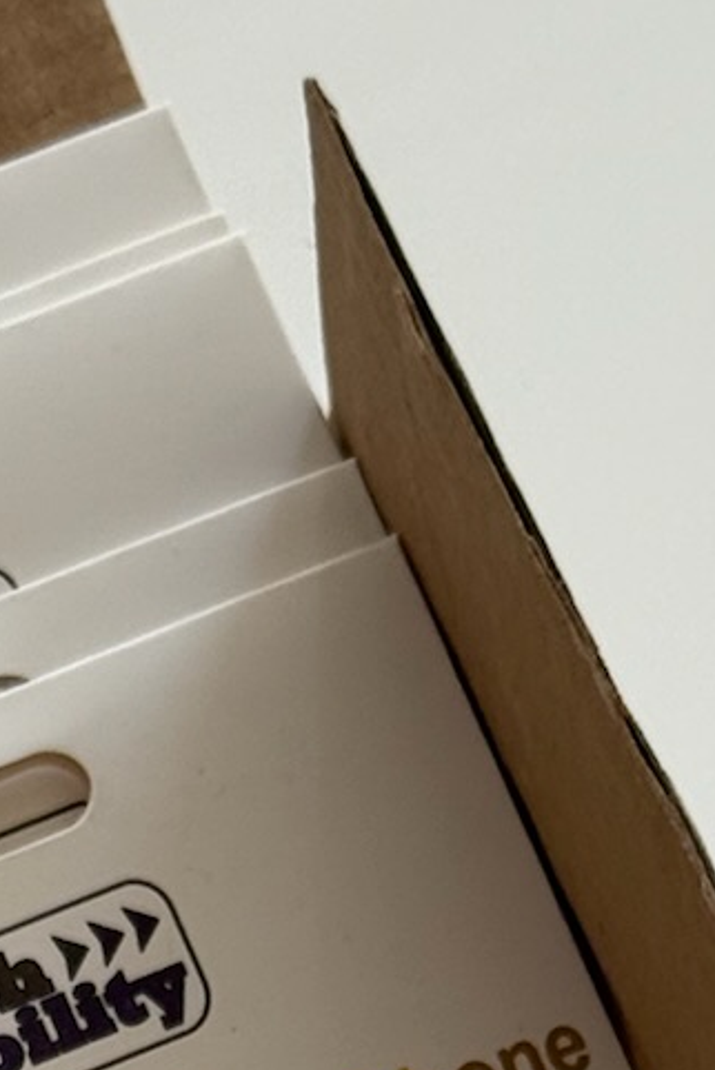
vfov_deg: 9.4
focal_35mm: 212
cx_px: 200
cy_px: 1667
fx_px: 6306
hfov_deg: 6.5
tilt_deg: -68.1
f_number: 1.78
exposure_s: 1/133
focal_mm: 6.76
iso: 64
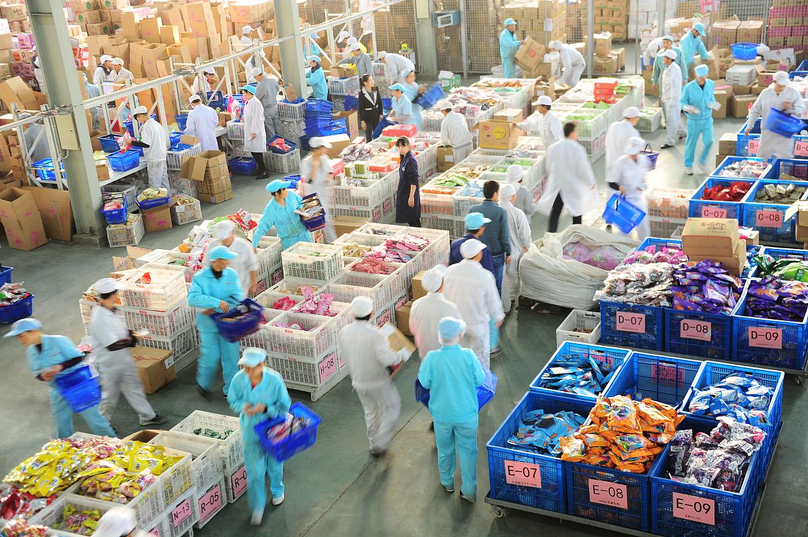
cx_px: 404
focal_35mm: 48
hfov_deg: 41.1
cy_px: 268
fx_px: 1076
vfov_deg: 28.0
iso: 500
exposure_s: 1/13
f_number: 6.3
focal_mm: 48
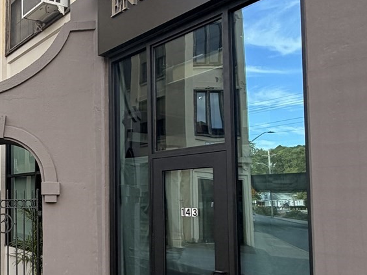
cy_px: 178
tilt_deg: +3.4
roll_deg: -0.8
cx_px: -4
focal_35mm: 38
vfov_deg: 37.4
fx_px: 403
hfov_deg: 42.1
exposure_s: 1/187
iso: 50
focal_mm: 2.22
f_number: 2.2
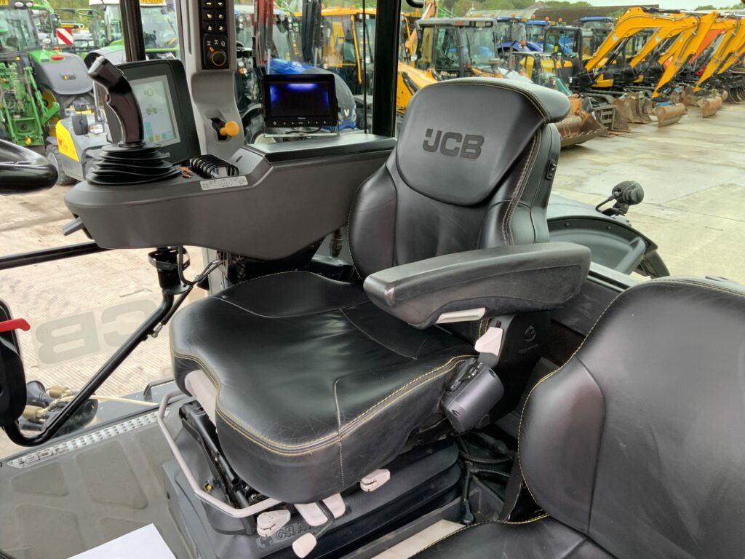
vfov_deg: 48.2
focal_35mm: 29
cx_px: 372
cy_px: 280
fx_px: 624
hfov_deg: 61.7
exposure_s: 1/122
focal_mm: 3
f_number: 1.8
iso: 50
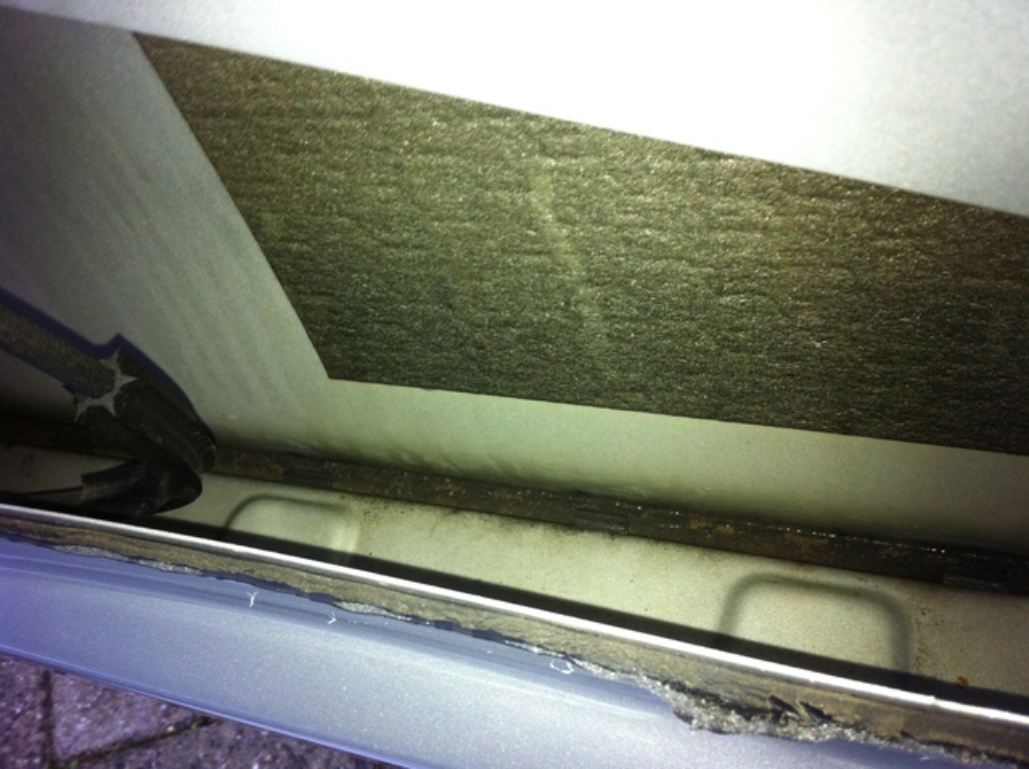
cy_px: 384
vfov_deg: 40.6
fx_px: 1039
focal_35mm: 35
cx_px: 514
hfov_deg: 52.7
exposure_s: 1/15
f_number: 2.8
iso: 100
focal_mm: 3.85
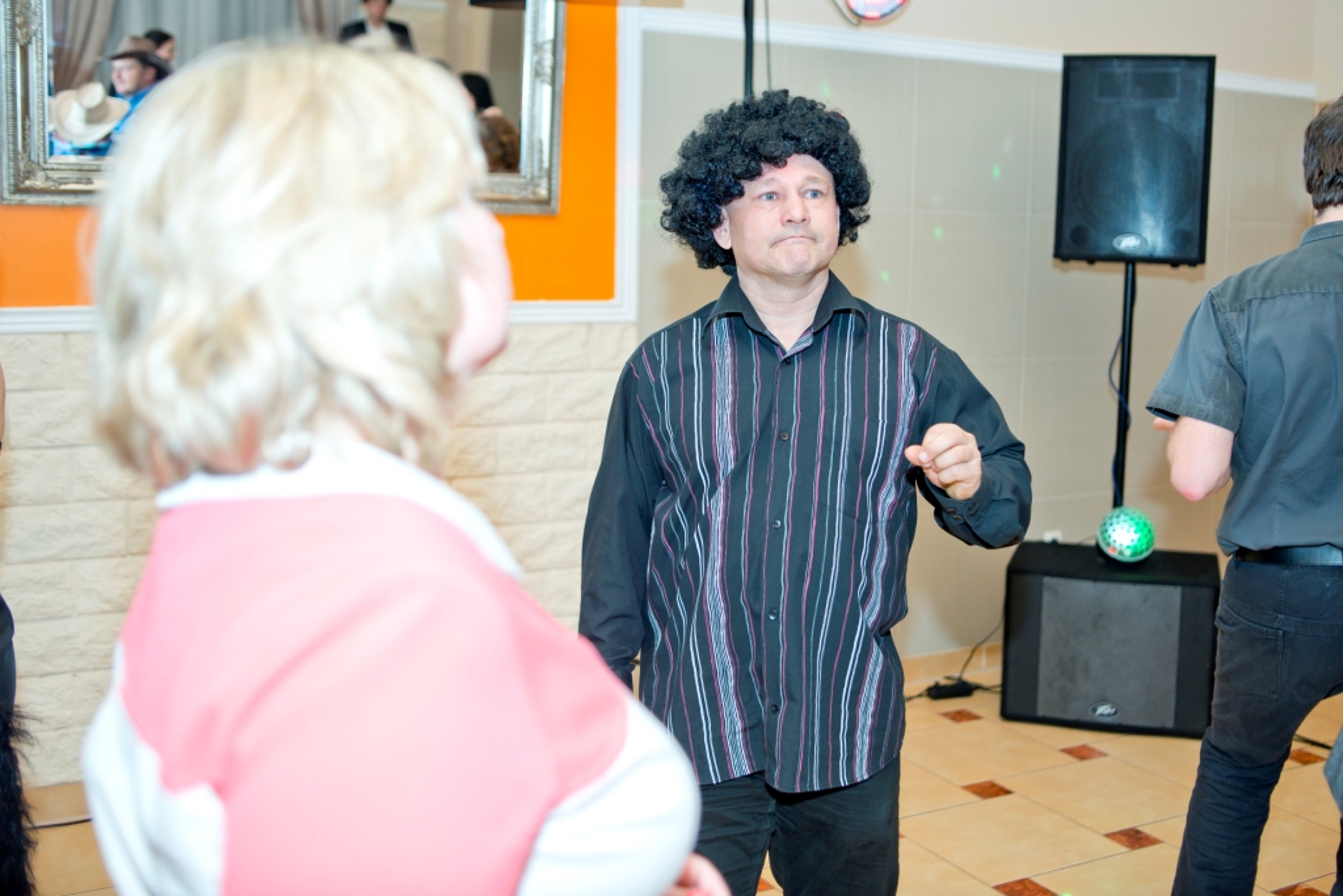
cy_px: 448
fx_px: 1306
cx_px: 672
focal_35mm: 35
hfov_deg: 54.4
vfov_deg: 37.9
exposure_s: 1/320
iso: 400
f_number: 2.8
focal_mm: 35
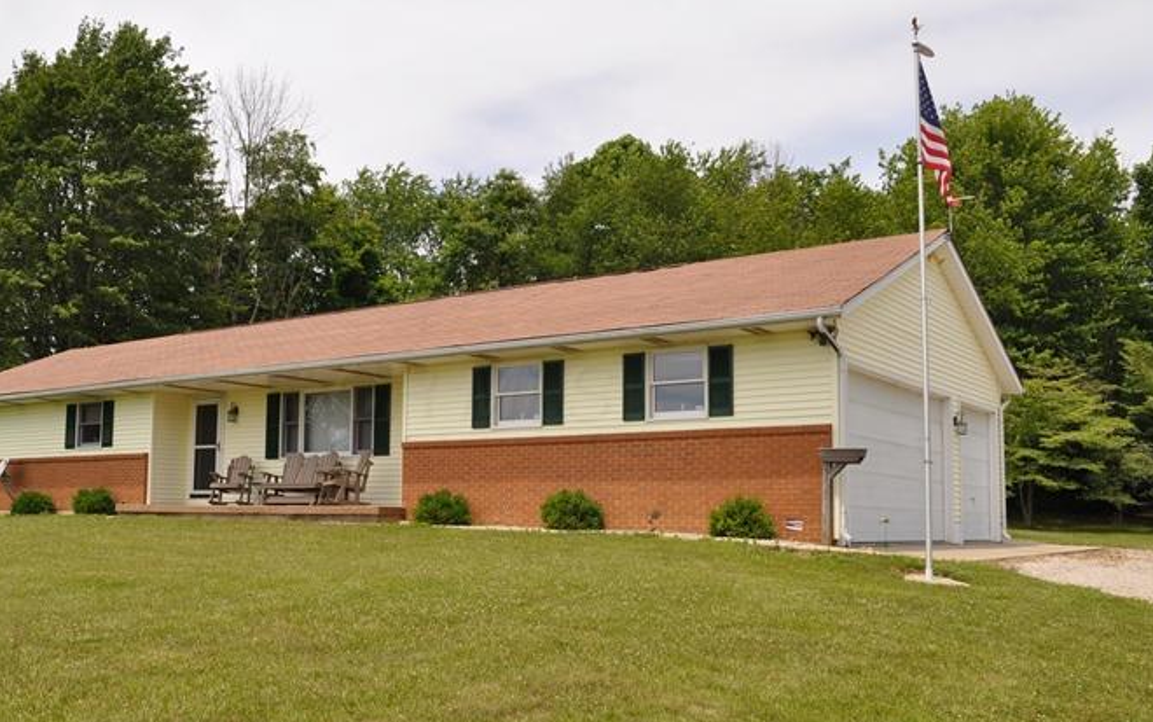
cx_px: 472
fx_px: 1163
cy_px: 391
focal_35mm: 37
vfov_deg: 34.4
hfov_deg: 52.4
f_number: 10
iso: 200
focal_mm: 20
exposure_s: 1/400
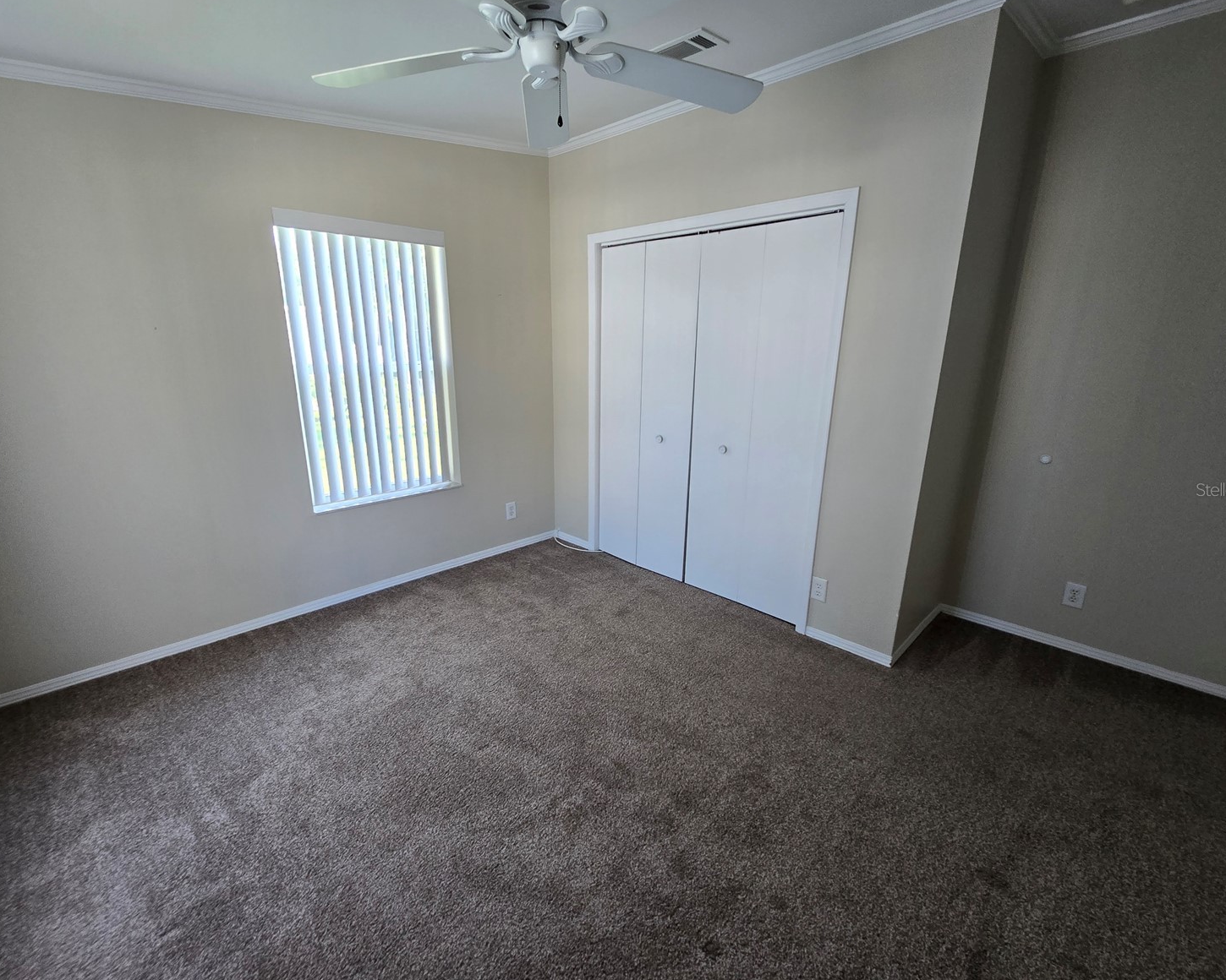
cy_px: 489
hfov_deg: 100.7
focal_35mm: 14
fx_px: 508
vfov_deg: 88.0
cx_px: 599
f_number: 2.2
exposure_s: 1/60
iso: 125
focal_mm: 2.2
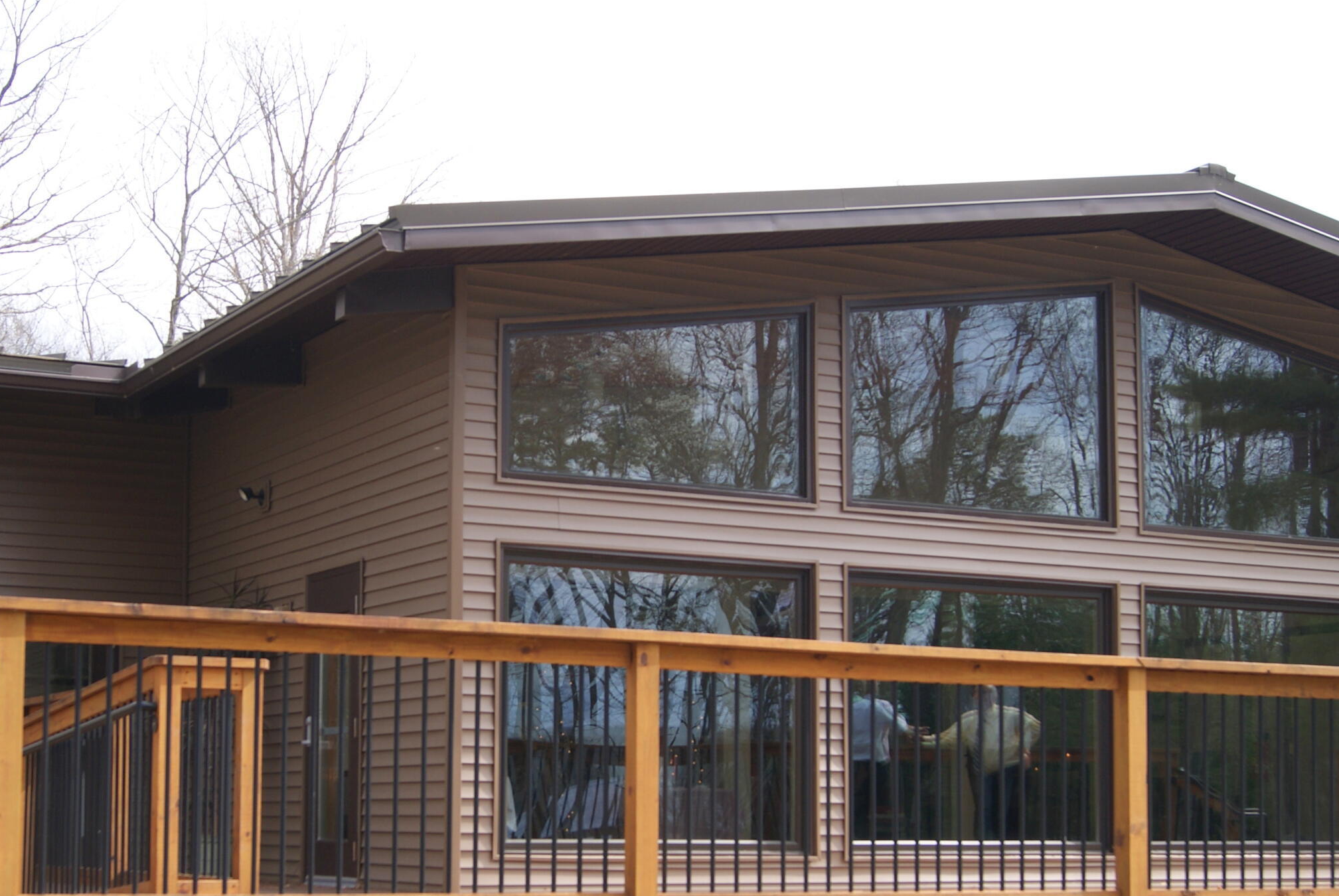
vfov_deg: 23.3
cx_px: 545
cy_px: 617
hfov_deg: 34.3
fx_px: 2160
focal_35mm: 58
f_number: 5
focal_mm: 26
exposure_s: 1/160
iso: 100
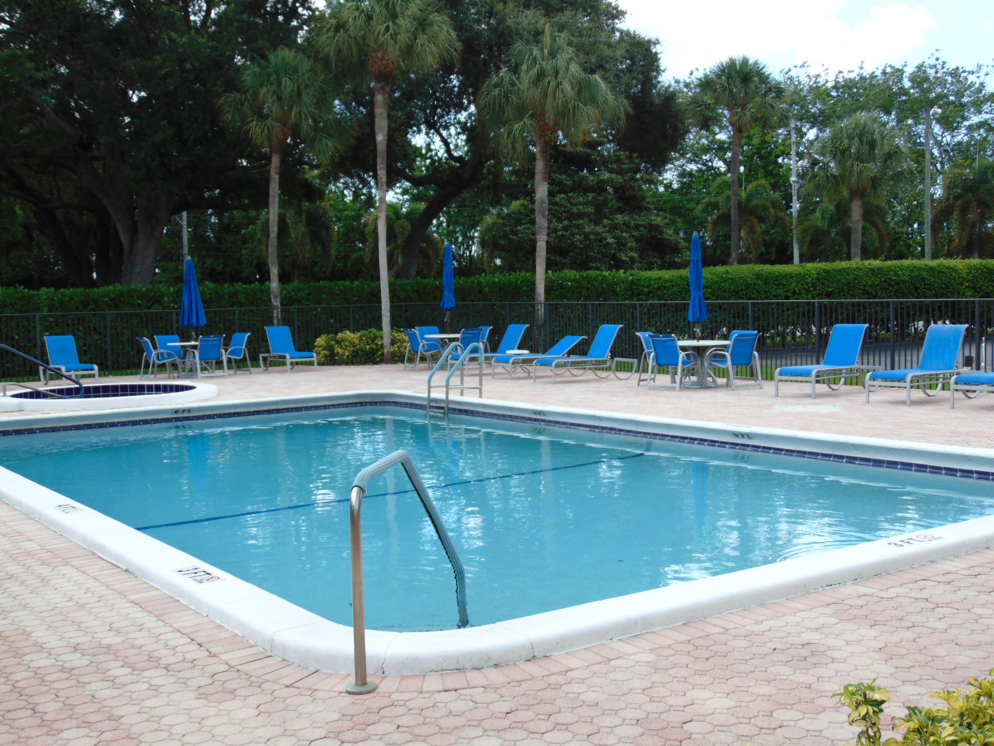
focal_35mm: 42
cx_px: 497
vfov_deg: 34.3
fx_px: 1206
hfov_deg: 44.8
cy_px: 373
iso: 80
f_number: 3.3
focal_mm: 7.6
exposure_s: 1/400
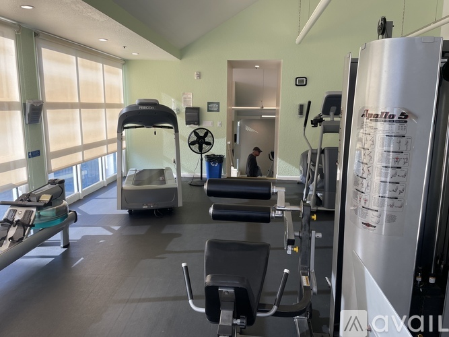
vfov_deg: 53.0
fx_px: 337
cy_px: 168
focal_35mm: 26
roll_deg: -0.6
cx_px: 224
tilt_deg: -10.9
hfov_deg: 67.3
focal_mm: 4.2
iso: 32
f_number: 1.6
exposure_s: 1/171
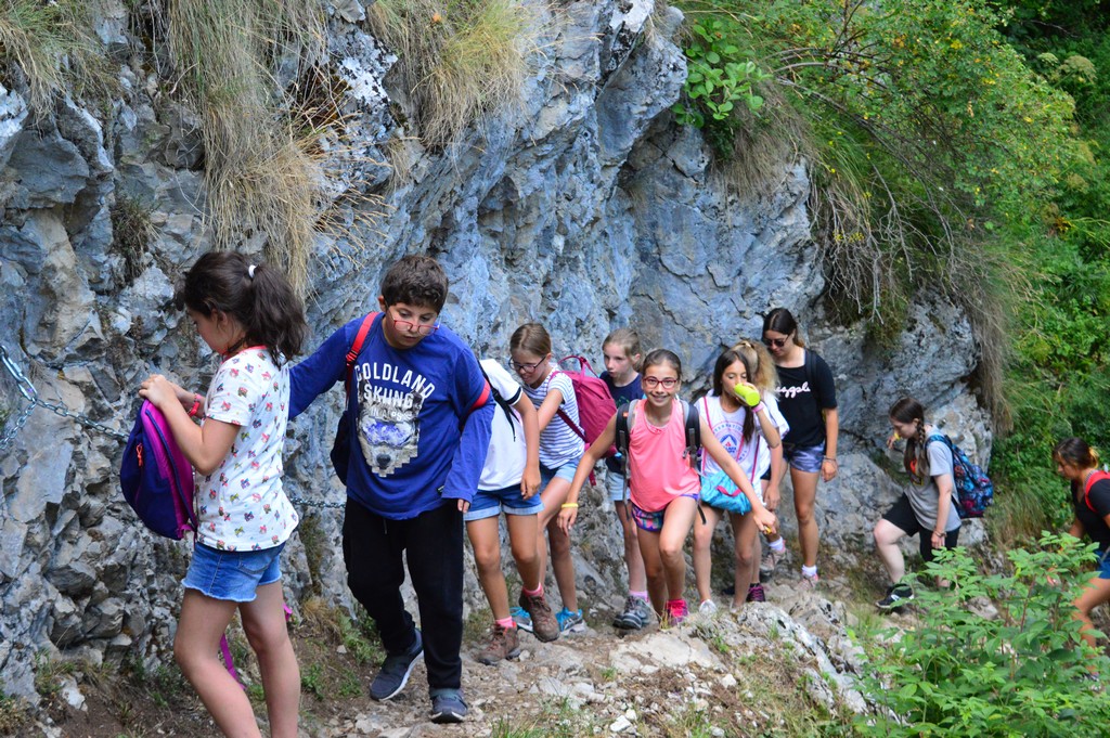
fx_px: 2218
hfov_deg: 28.1
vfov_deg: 18.9
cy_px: 369
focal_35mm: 72
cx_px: 555
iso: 1600
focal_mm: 48
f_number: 5.3
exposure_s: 1/1250
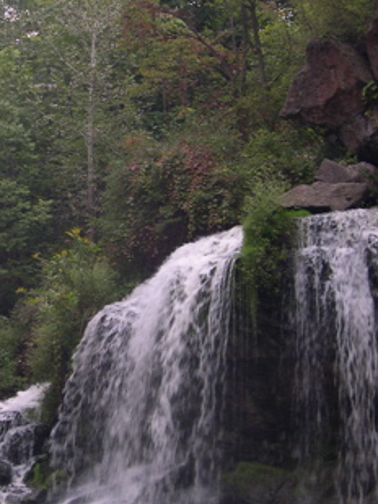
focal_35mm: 82
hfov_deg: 17.8
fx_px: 1193
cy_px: 222
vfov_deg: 23.8
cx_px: 73
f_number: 2.8
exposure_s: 1/52.1
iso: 100
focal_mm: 8
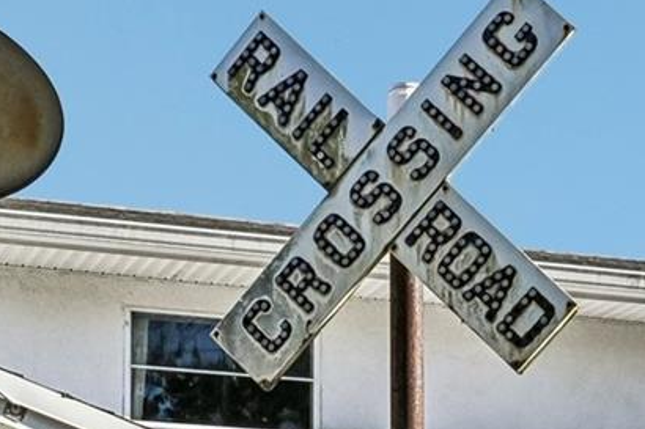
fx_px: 2095
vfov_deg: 11.1
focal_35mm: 117
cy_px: 724
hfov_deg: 17.5
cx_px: 412
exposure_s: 1/5000
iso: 1250
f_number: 8
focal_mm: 30
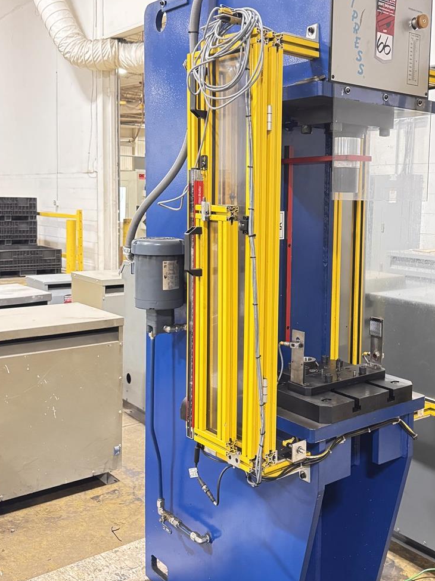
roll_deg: -0.7
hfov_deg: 37.2
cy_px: 261
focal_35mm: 38
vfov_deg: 48.9
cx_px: 300
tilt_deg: -4.0
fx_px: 637
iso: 1000
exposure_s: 1/40
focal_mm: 6.76
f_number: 1.78
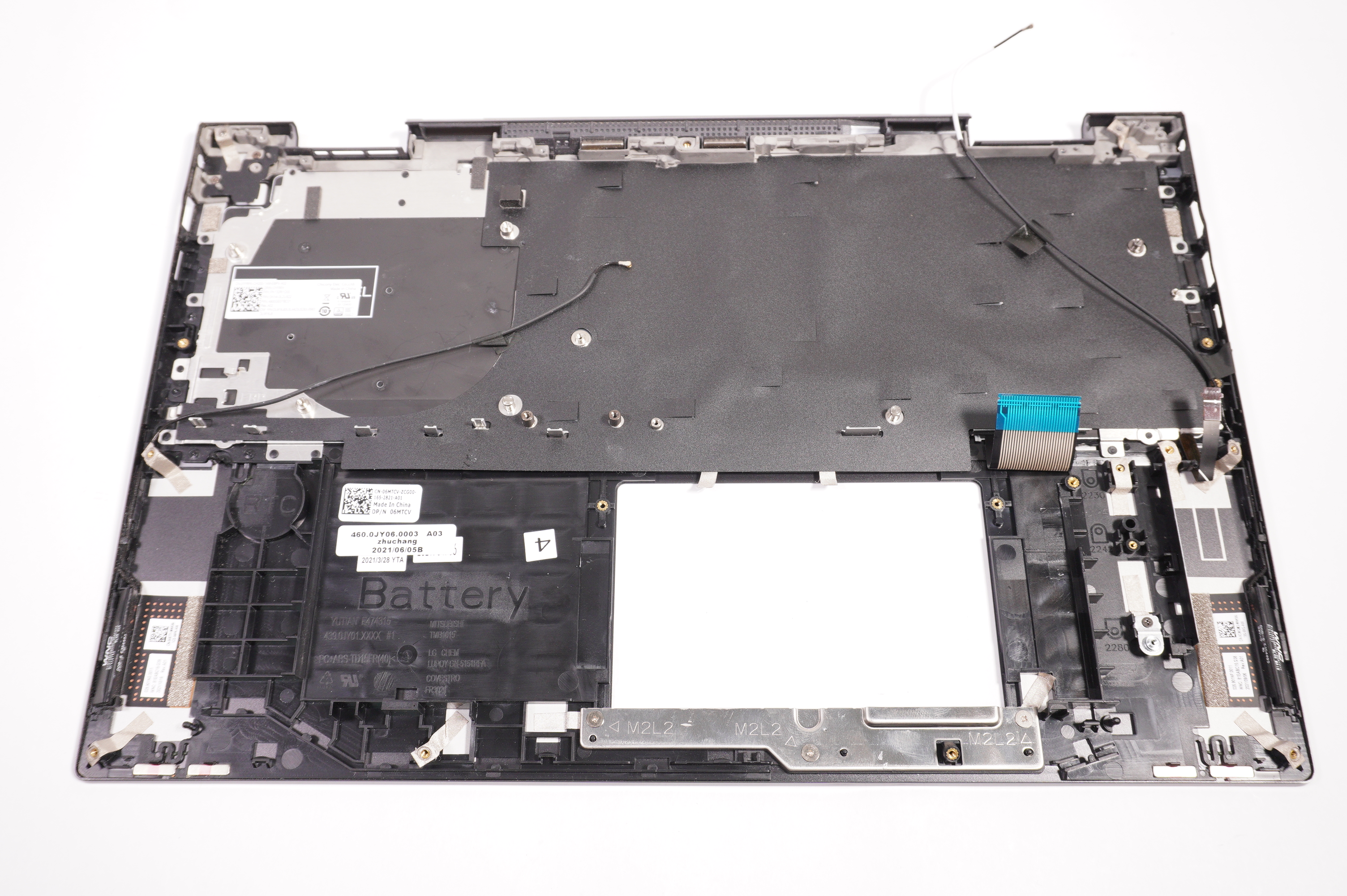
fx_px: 1121
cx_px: 674
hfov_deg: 62.0
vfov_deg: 43.5
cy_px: 448
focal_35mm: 30
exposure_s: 1/50
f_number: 5.6
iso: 400
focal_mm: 20
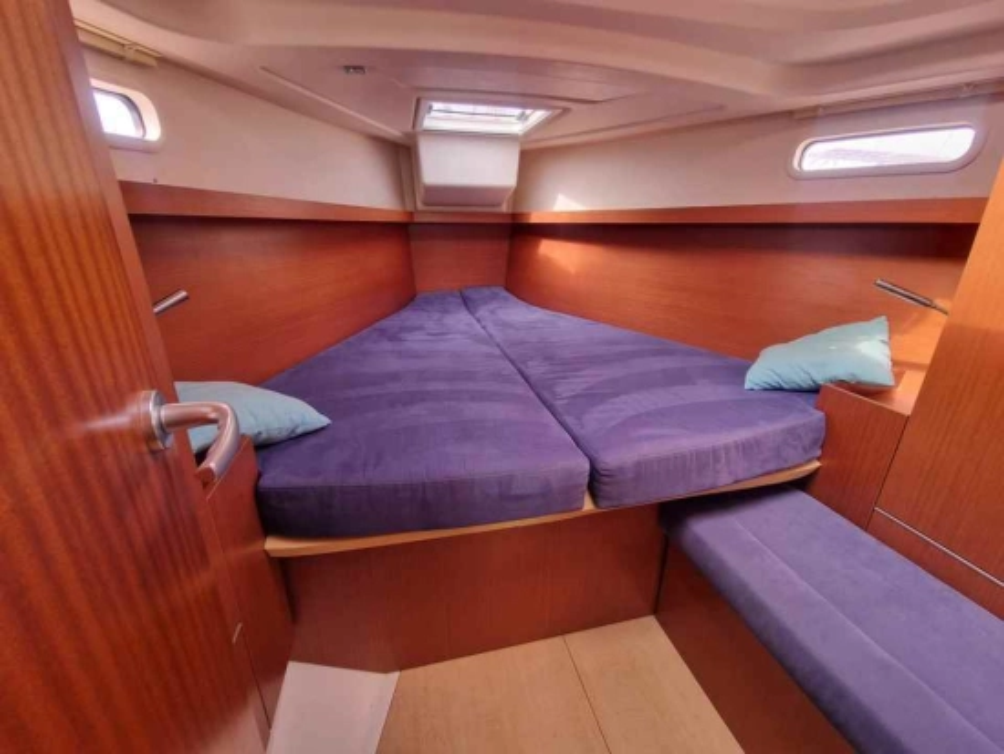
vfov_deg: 90.0
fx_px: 377
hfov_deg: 106.2
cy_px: 377
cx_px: 502
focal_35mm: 13
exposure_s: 1/50
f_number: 2.2
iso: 125
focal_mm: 2.2
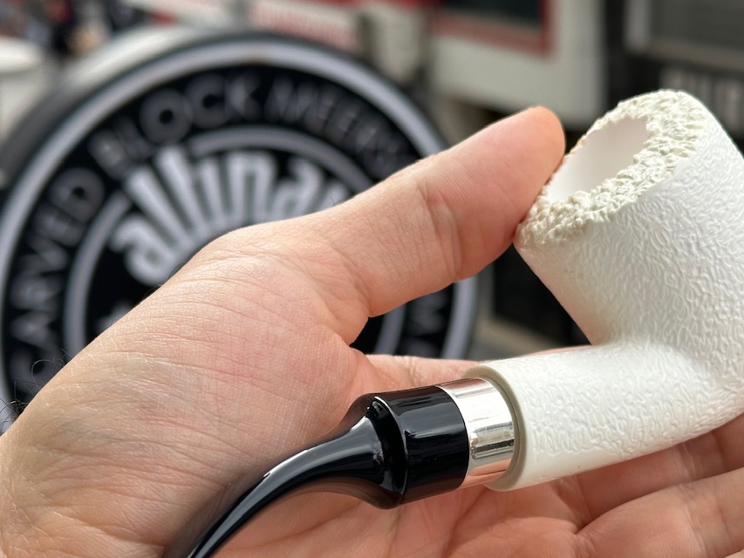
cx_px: 434
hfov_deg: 27.0
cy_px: 336
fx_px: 1548
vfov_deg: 20.4
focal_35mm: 72
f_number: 1.78
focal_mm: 6.86
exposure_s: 1/919
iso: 64
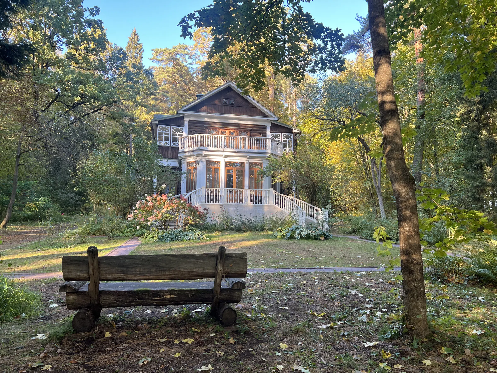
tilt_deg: +5.9
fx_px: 373
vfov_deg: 53.1
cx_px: 248
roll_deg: -0.2
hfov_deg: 67.3
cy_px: 186
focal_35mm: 26
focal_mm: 5.7
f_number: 1.5
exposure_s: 1/150
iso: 50
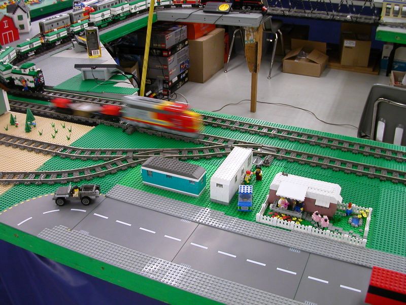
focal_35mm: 37
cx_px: 203
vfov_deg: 38.7
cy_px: 152
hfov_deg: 50.1
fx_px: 434
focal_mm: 5.6
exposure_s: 1/15.6
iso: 100
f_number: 2.7
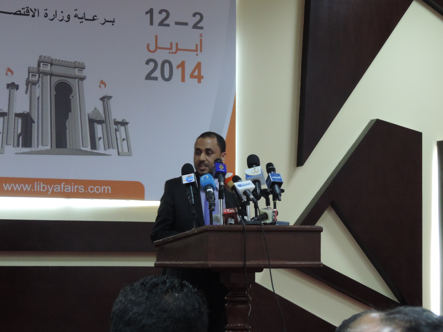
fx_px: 1536
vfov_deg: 12.3
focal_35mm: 120
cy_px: 166
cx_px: 222
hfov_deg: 16.4
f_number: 4.2
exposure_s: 1/20
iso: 800
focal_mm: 21.4
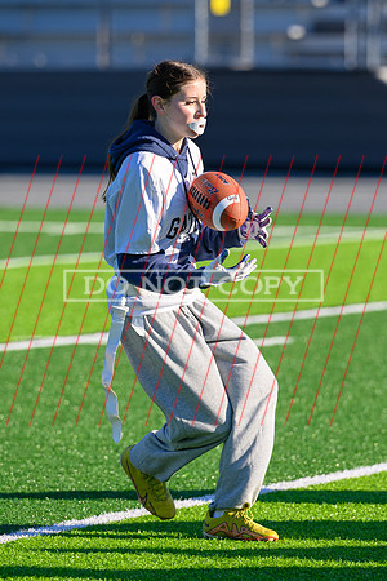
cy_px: 242
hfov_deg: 4.0
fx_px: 5588
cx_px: 213
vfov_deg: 5.9
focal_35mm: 347
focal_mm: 195
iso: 200
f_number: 3.5
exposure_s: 1/1250
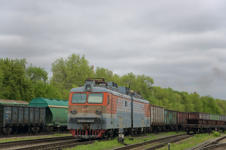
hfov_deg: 20.6
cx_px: 113
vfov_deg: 13.8
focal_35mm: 99
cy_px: 75
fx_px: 621
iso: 100
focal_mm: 66
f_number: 5.3
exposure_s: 1/200
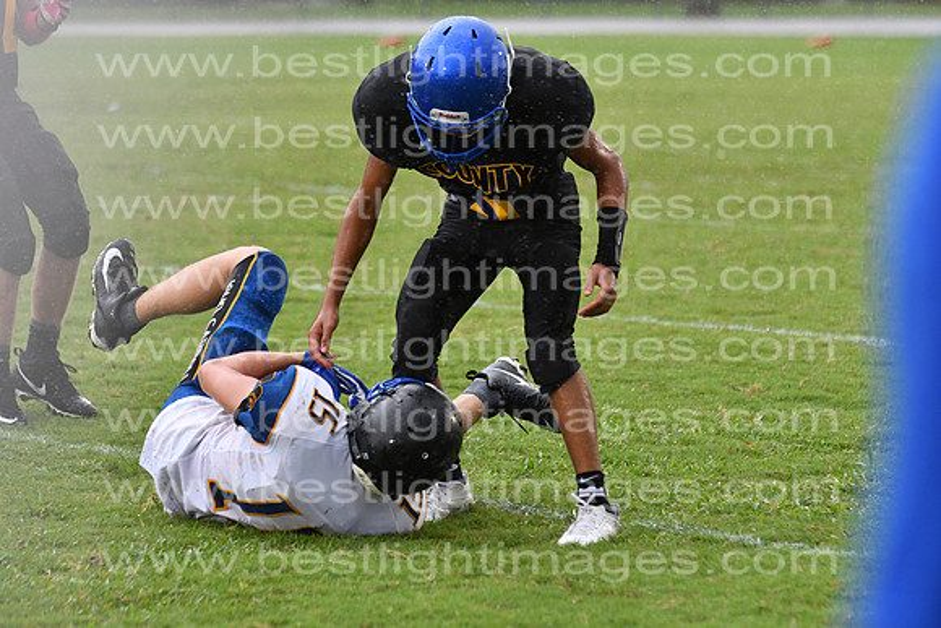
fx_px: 5490
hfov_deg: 9.8
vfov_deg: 6.5
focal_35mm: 210
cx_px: 470
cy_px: 314
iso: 1000
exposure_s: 1/1600
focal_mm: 140
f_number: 3.5
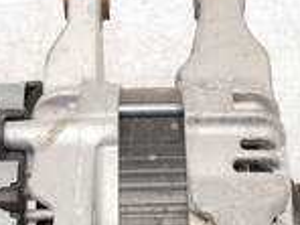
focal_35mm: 78
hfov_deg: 25.0
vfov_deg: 18.0
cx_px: 154
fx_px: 676
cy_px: 268
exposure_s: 1/60
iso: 500
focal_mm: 12
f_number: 3.5
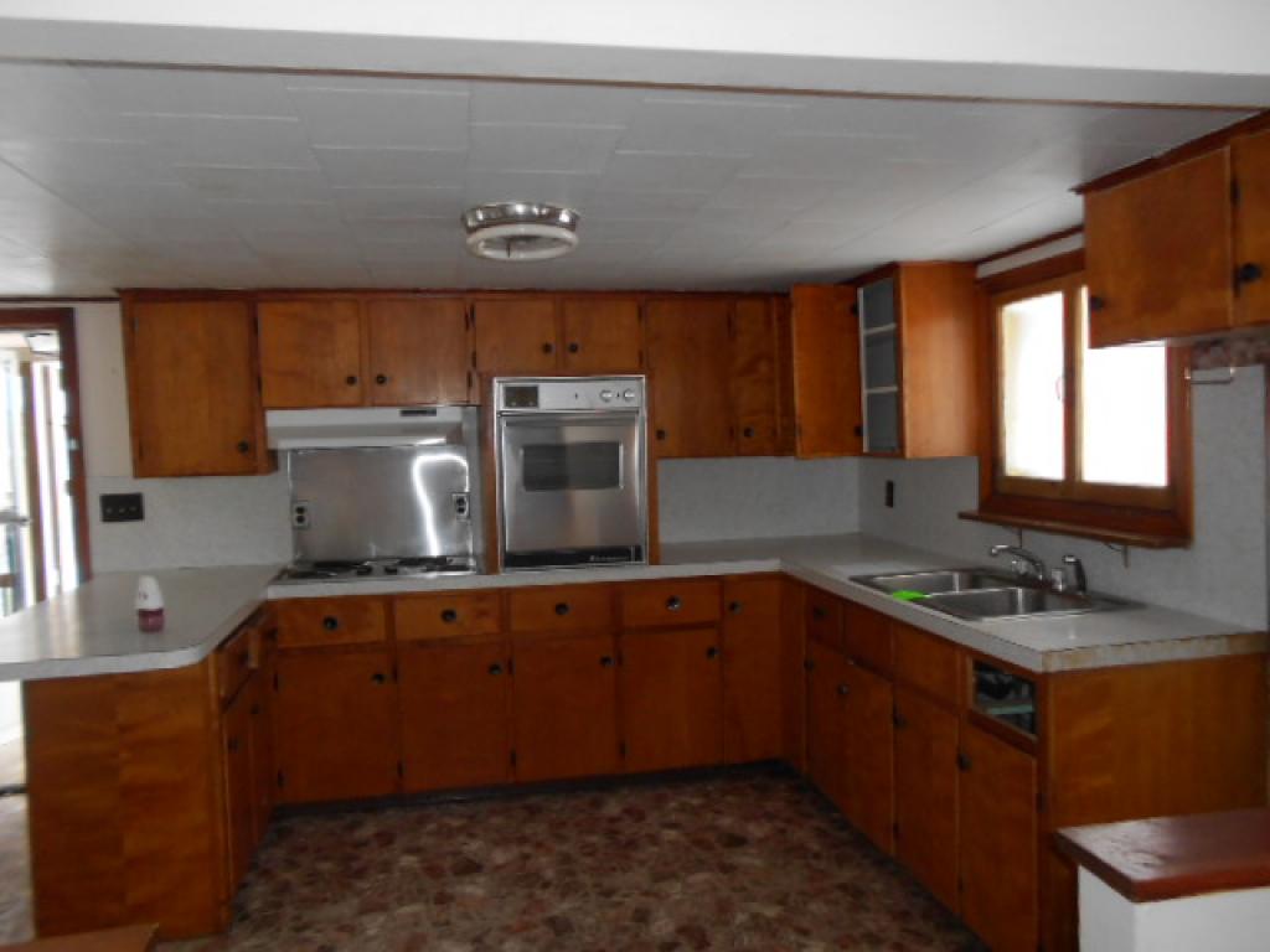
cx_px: 635
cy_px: 476
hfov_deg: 67.3
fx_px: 954
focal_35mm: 26
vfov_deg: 53.1
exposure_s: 1/25
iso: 200
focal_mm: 4.6
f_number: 3.2
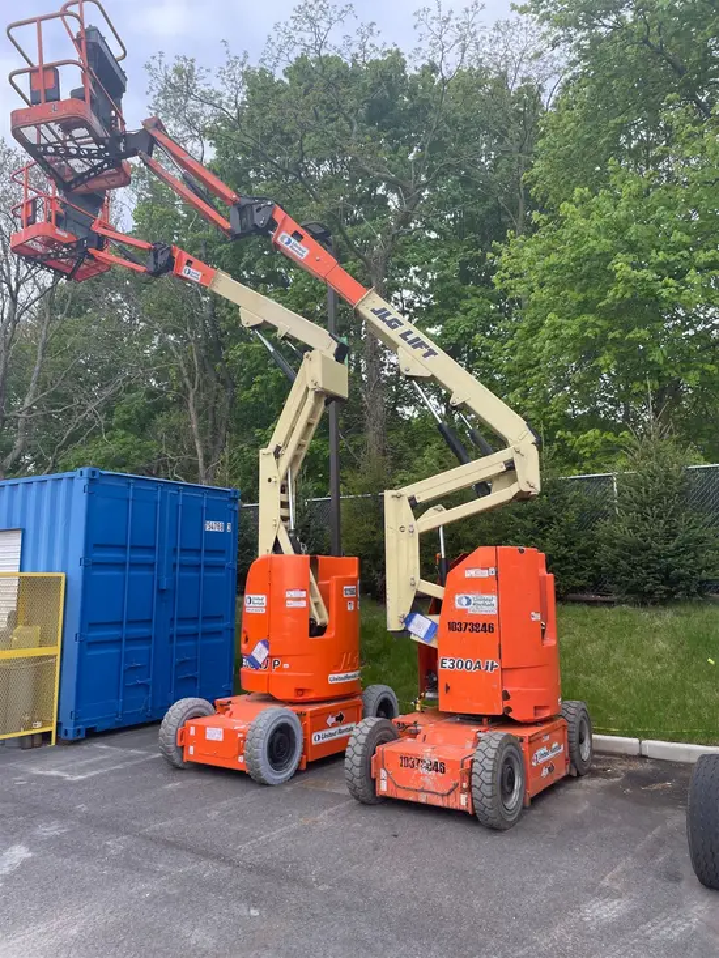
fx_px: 720
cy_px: 479
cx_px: 360
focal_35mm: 26
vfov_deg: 67.3
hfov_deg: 53.1
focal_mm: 4.2
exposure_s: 1/849
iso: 50
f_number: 1.6
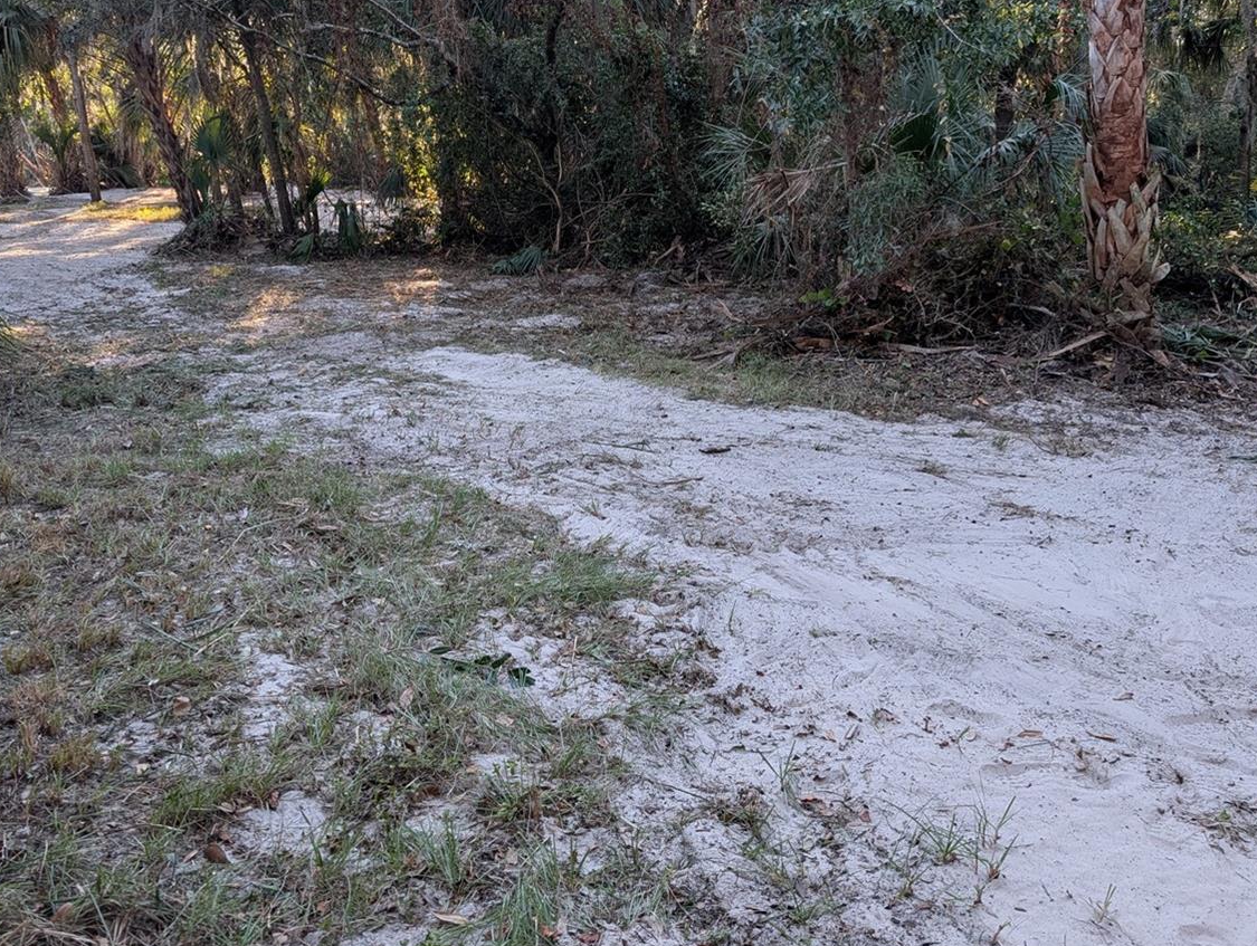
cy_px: 395
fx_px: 1236
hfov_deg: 53.9
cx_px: 607
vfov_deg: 41.8
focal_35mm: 34
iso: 18
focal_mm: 6.9
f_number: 1.68
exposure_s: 1/628
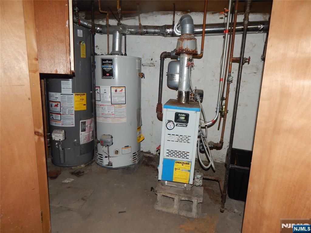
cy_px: 116
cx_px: 156
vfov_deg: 61.1
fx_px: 198
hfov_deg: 76.4
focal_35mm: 22
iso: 200
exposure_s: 1/30
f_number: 3
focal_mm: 4
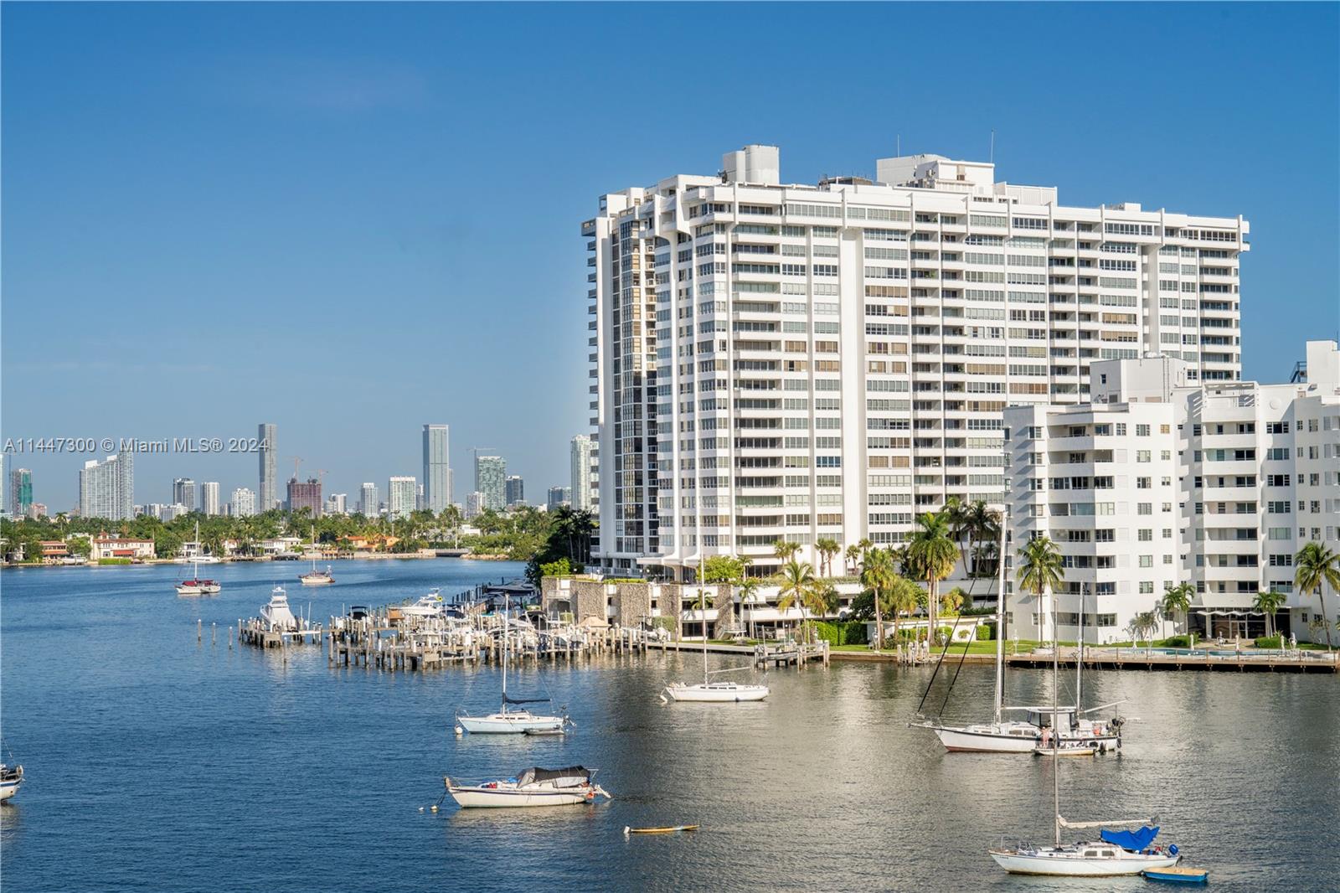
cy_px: 446
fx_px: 2047
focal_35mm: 55
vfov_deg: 24.6
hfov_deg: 36.3
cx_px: 670
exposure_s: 1/1000
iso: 250
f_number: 11
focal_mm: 55
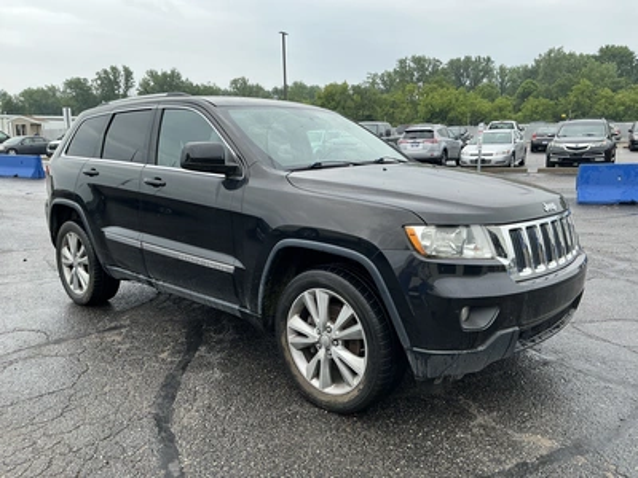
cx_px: 319
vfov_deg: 49.7
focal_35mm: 28
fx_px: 516
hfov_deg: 63.4
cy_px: 239
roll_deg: +0.9
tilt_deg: -9.4
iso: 25
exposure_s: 1/642
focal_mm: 3
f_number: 1.8
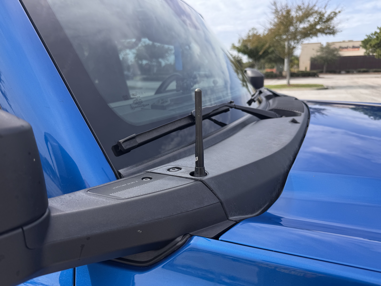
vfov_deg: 56.8
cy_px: 143
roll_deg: +1.7
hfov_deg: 71.6
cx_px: 190
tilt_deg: -15.5
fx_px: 264
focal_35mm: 24
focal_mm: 6.76
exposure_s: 1/1721
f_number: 1.78
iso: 80
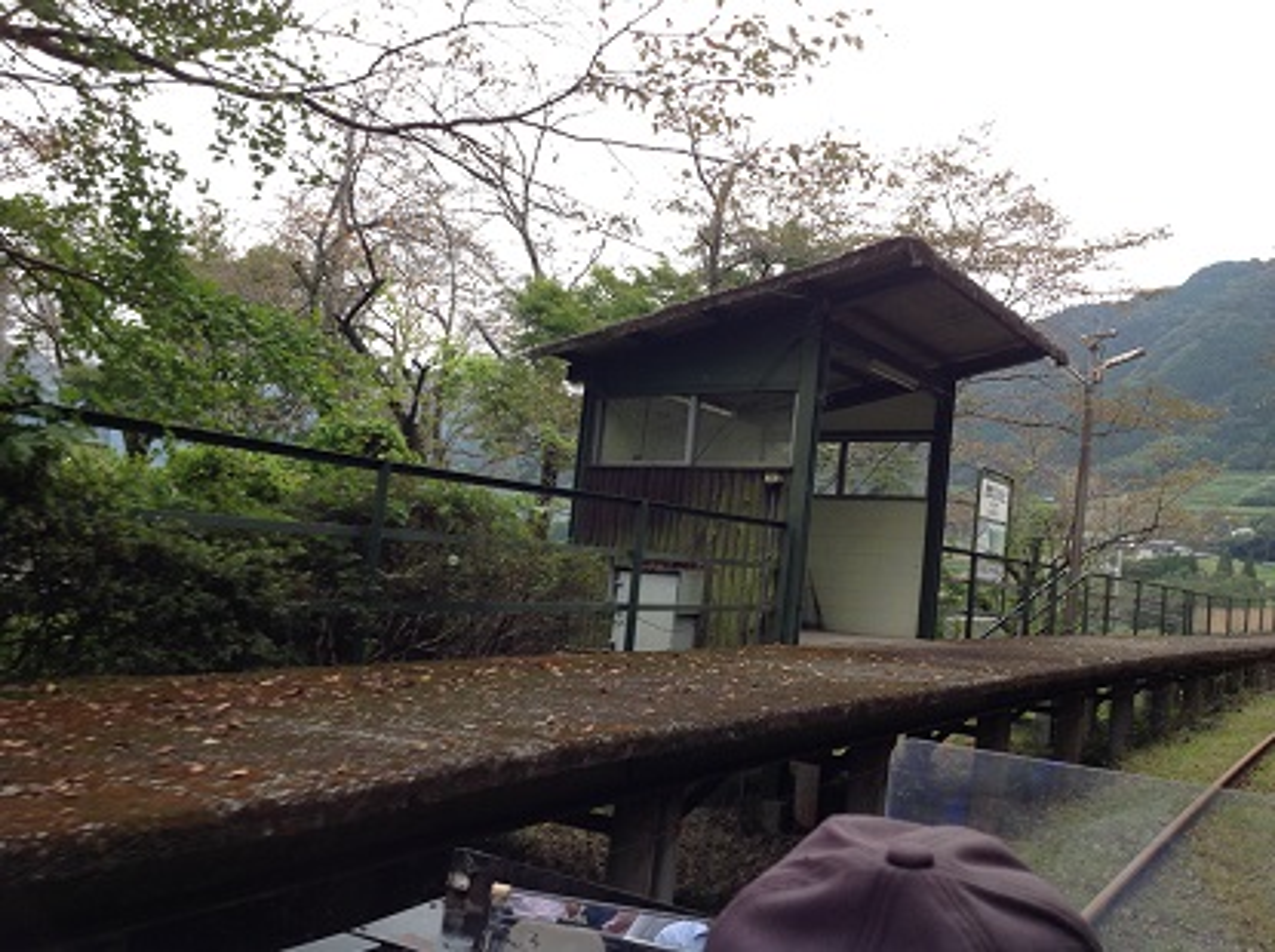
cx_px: 638
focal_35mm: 35
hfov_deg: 52.7
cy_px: 476
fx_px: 1287
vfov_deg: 40.6
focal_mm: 4.28
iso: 50
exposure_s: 1/302
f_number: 2.4
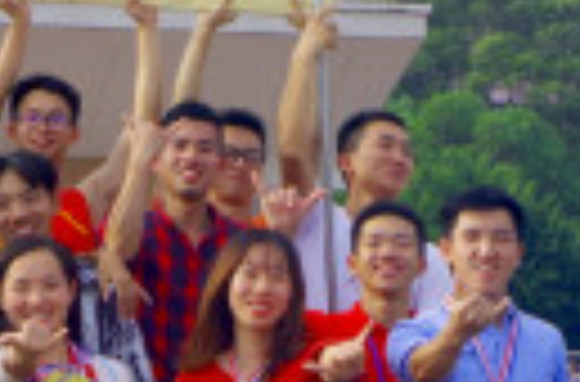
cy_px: 420
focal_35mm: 196
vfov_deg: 6.9
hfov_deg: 10.5
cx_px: 162
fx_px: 3146
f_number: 7.1
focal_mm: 28.13
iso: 100
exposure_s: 1/100
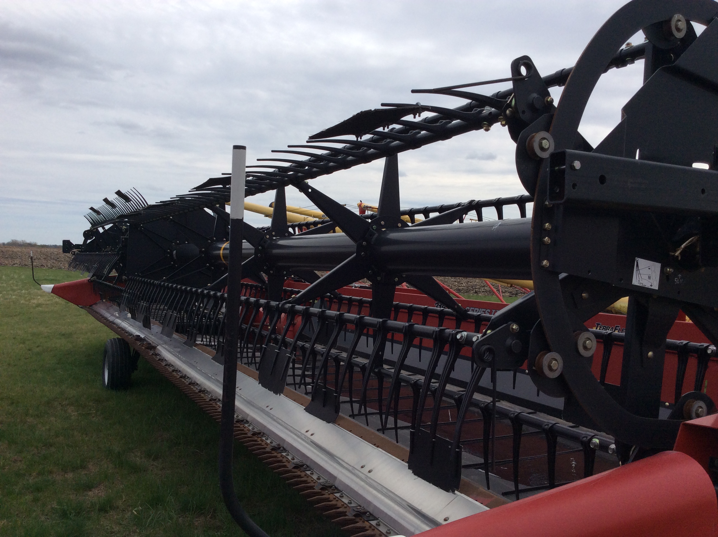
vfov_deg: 44.1
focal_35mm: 32
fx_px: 663
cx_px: 359
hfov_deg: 56.9
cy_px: 268
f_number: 2.4
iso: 32
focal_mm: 3.3
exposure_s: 1/2203
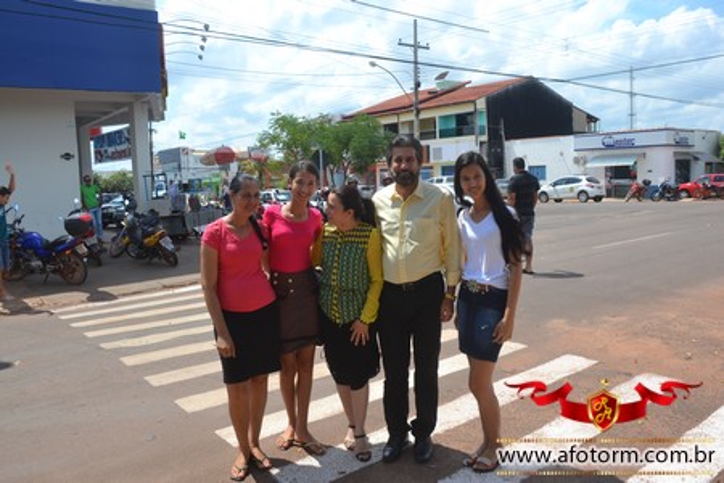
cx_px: 362
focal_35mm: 30
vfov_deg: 43.6
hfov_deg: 61.9
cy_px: 242
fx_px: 603
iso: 100
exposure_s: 1/250
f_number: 8
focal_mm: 20
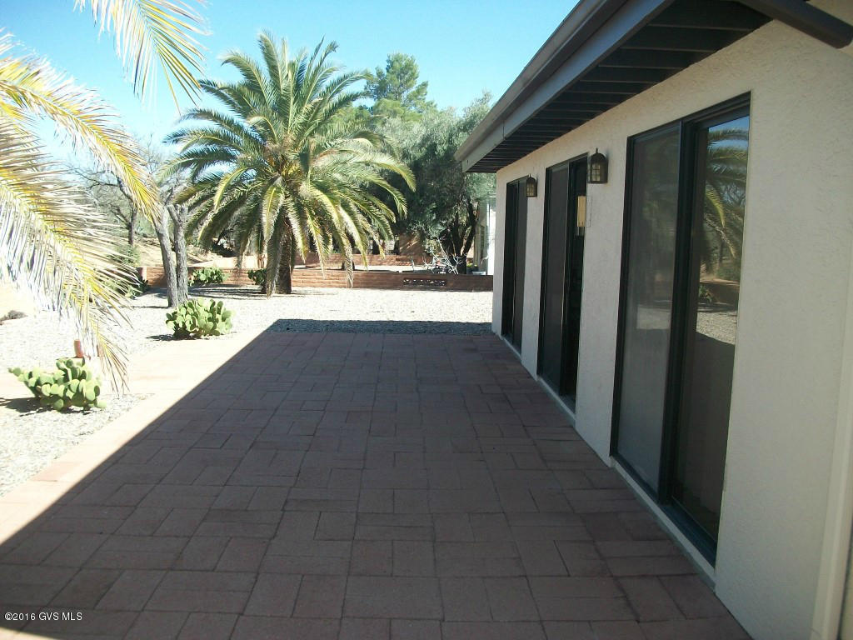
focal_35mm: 32
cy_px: 320
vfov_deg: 44.2
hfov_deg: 56.8
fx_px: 789
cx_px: 426
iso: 80
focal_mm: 5.7
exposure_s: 1/500
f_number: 2.9
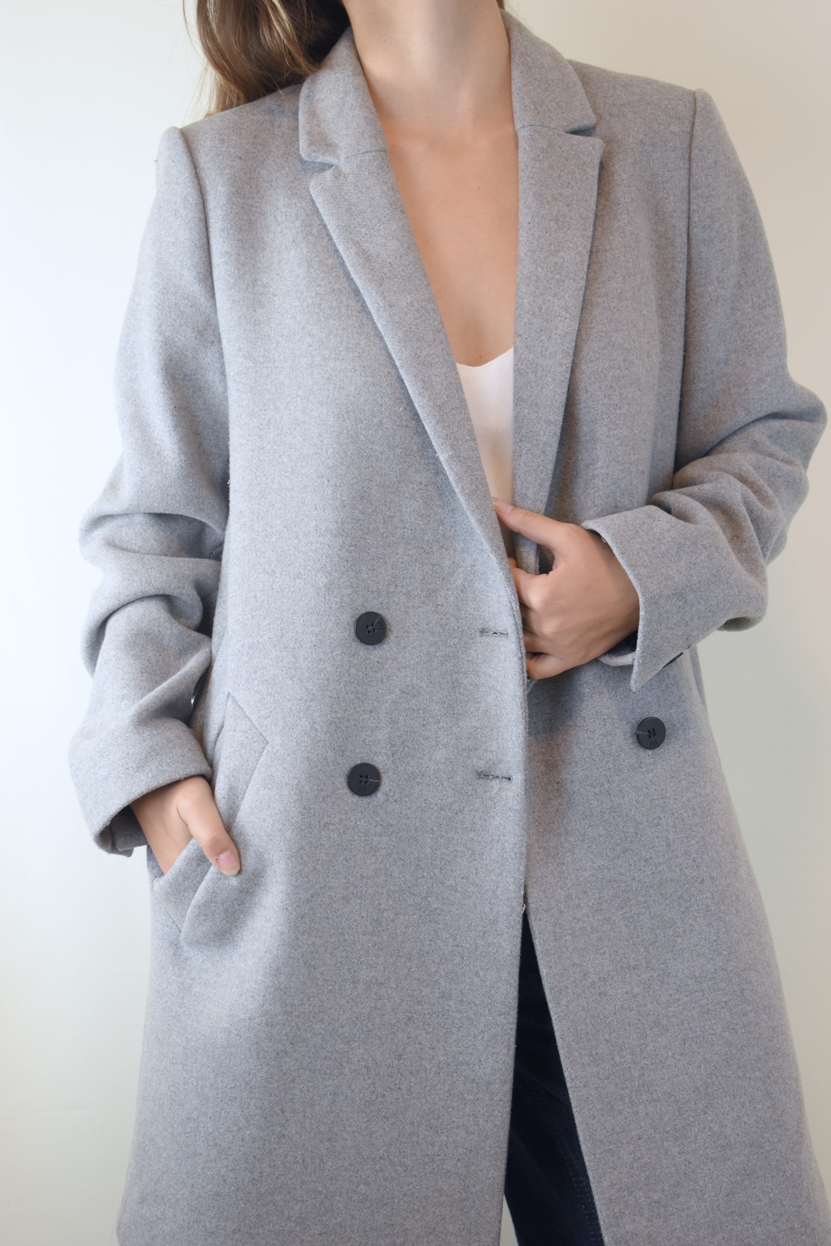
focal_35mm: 60
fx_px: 2077
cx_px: 416
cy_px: 623
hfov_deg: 22.6
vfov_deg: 33.4
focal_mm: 40
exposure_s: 1/80
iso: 400
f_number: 5
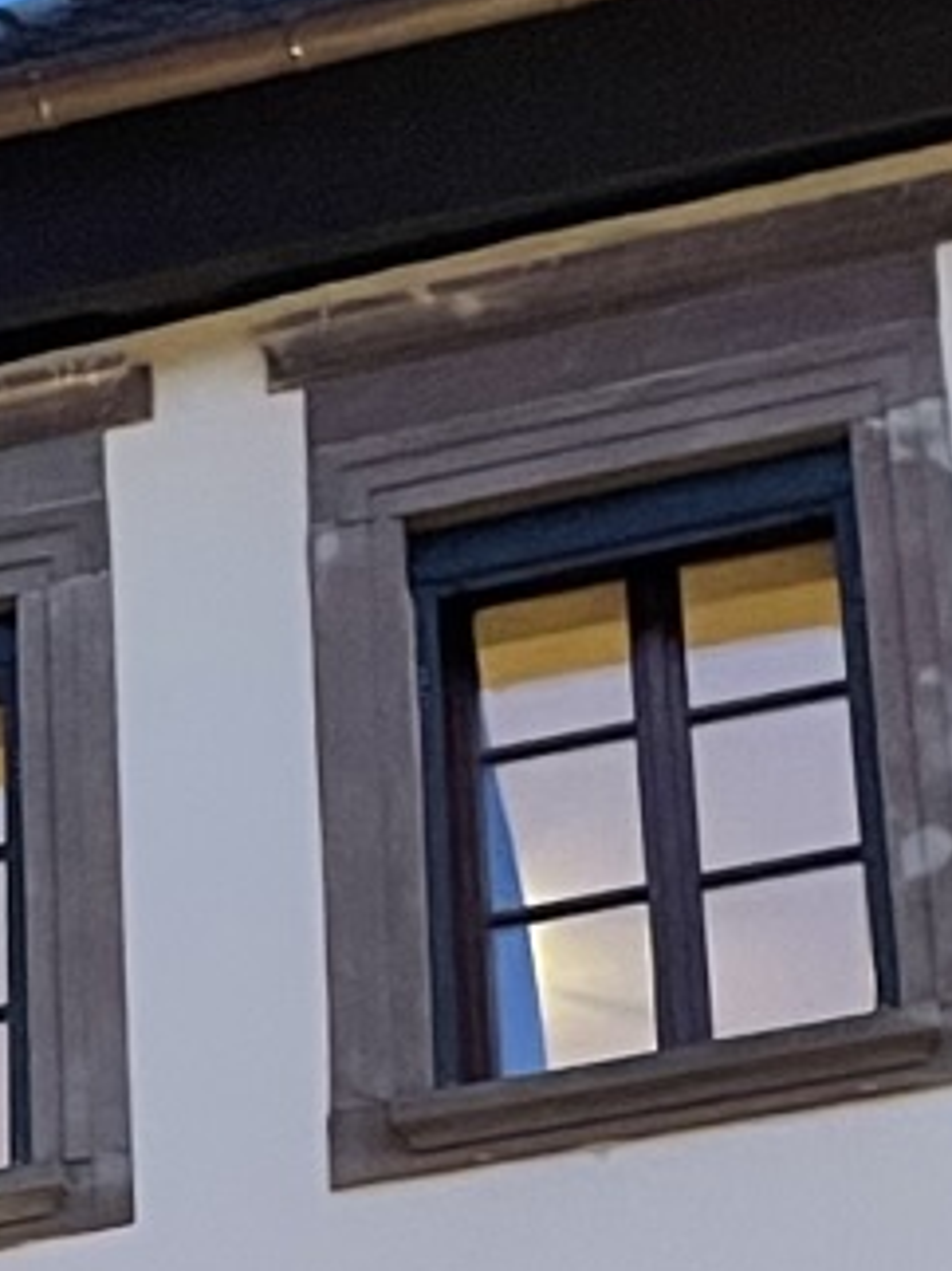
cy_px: 2204
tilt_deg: +21.8
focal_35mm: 165
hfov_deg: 8.9
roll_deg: +1.3
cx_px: -98
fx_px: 6054
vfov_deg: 11.2
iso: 500
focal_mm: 4.2
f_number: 1.6
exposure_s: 1/25
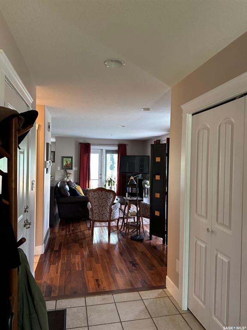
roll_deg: -2.0
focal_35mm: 24
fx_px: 228
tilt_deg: -0.7
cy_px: 165
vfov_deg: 71.6
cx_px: 124
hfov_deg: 56.8
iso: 400
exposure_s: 1/60
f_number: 1.78
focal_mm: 6.86
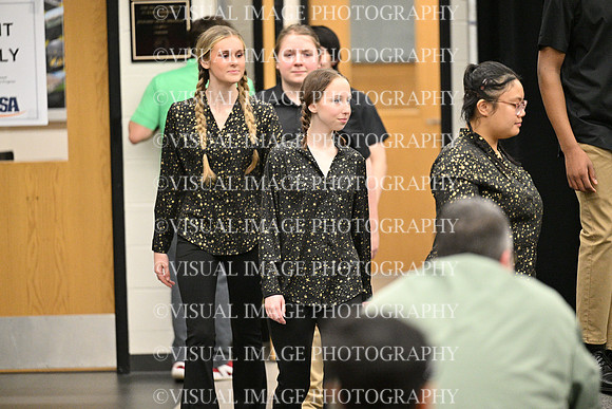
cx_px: 306
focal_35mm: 200
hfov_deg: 10.3
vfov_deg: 6.9
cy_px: 204
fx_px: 3401
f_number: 2.8
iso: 6400
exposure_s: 1/500
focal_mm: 200
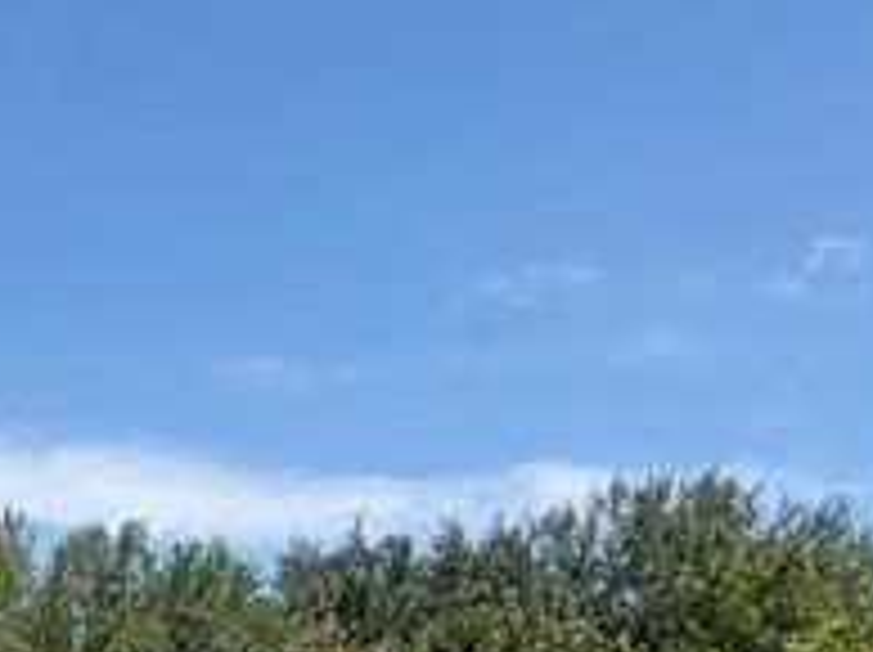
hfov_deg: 26.0
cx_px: 212
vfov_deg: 16.3
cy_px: 1219
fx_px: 1864
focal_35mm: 74
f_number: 2.2
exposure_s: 1/1001
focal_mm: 2.22
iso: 20
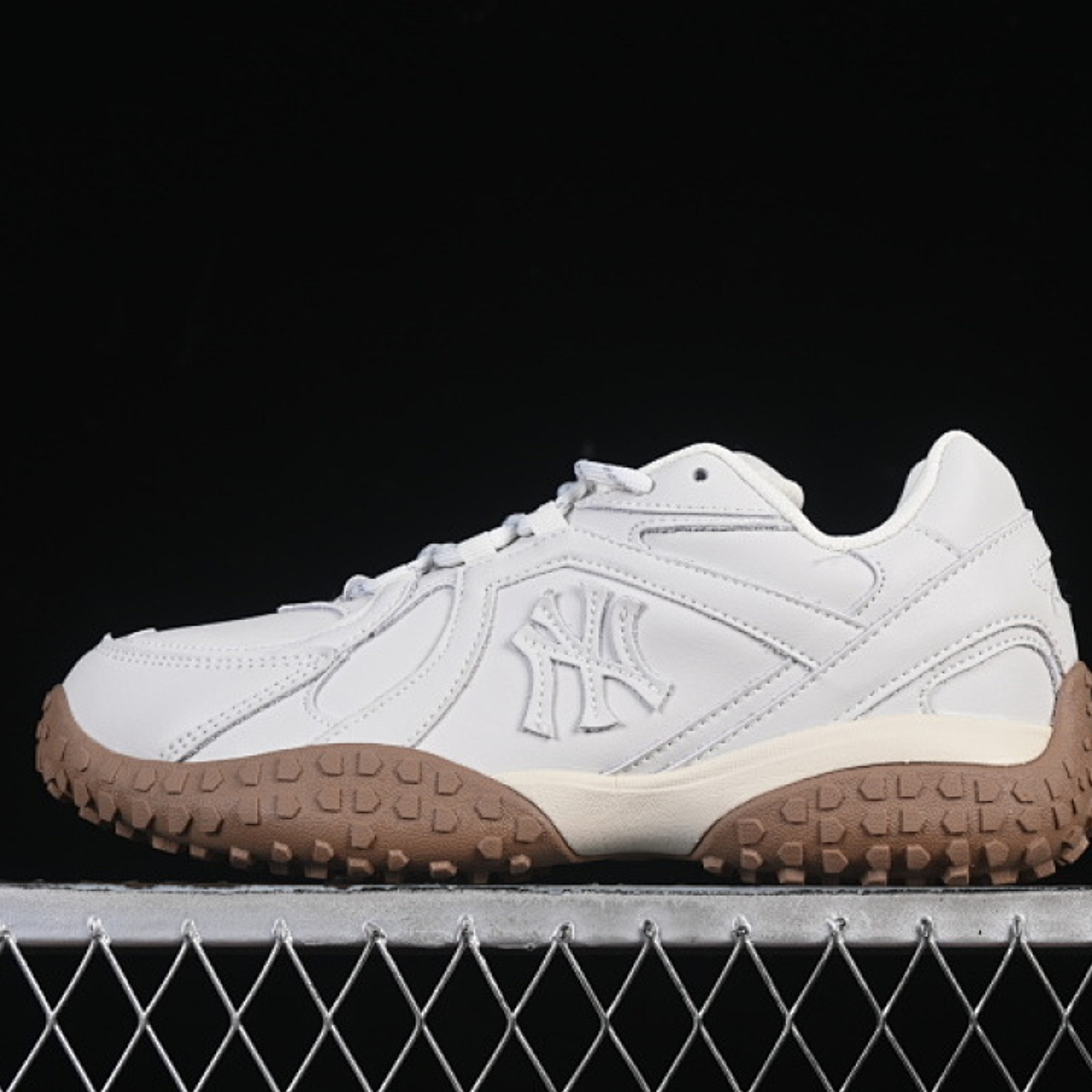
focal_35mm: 96
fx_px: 3426
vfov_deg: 18.1
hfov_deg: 18.1
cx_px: 580
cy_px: 547
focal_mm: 50
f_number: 8
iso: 160
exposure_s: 1/80
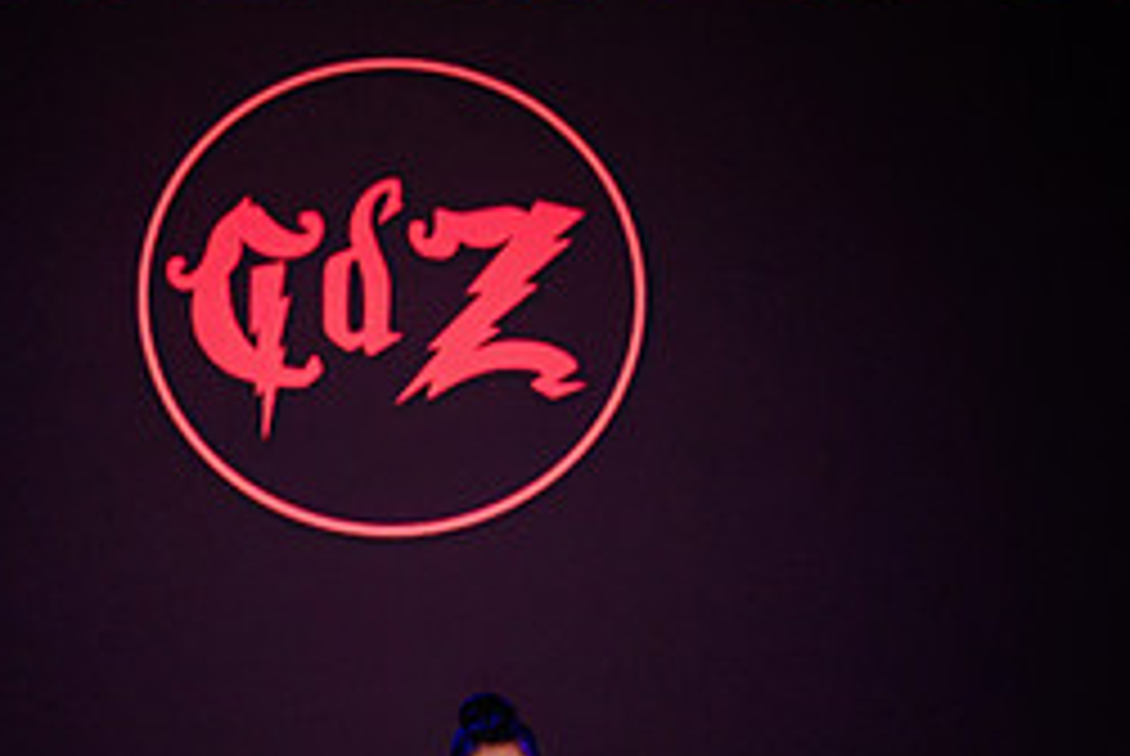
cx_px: 294
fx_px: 3645
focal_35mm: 116
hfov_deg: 17.5
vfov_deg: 11.6
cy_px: 899
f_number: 3.2
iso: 1600
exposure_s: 1/200
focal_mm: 46
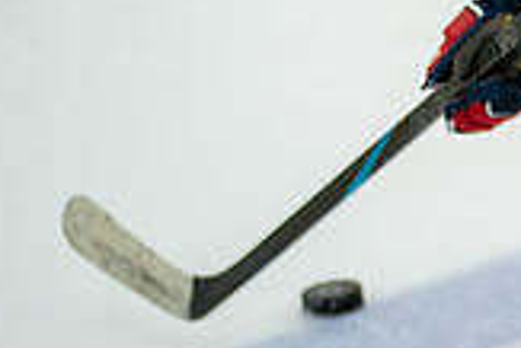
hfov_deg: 4.8
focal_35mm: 427
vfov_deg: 3.2
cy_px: -59
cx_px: 879
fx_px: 6185
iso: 1600
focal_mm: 120
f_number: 3.2
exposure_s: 1/2500
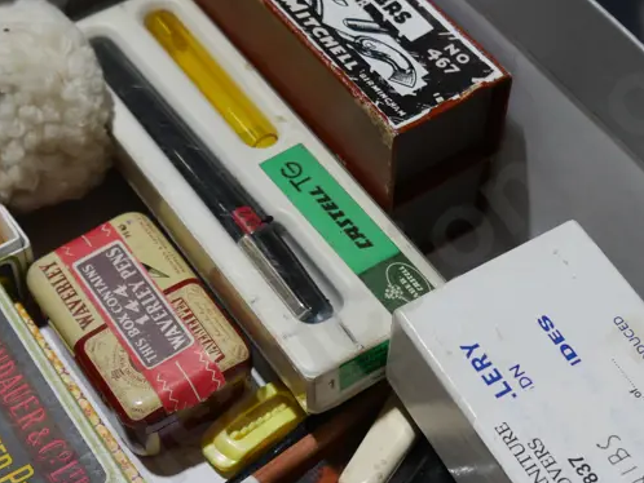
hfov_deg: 26.3
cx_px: 308
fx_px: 1377
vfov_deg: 19.8
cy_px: 351
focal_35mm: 74
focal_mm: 18
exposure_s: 1/100
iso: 200
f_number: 4
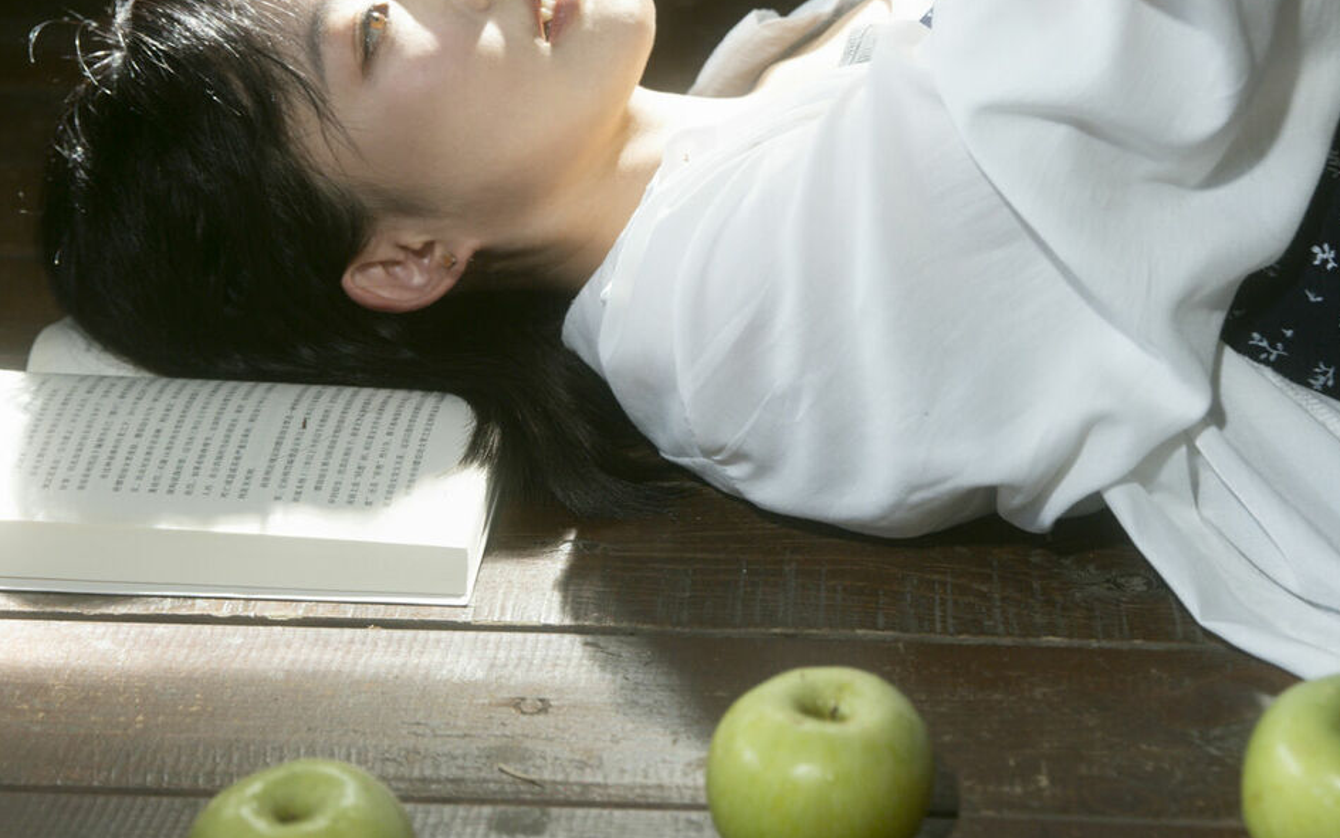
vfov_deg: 15.3
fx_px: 3104
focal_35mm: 85
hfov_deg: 24.4
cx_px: 721
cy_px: 188
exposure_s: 1/125
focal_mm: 50
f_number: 4
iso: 500
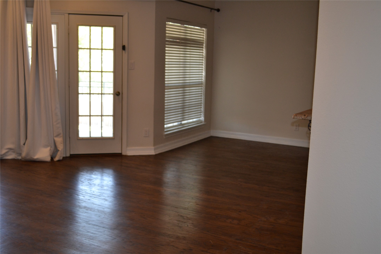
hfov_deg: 49.6
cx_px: 190
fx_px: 413
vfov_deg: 34.2
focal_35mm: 39
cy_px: 127
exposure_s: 1/60
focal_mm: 26
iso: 500
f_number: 4.2
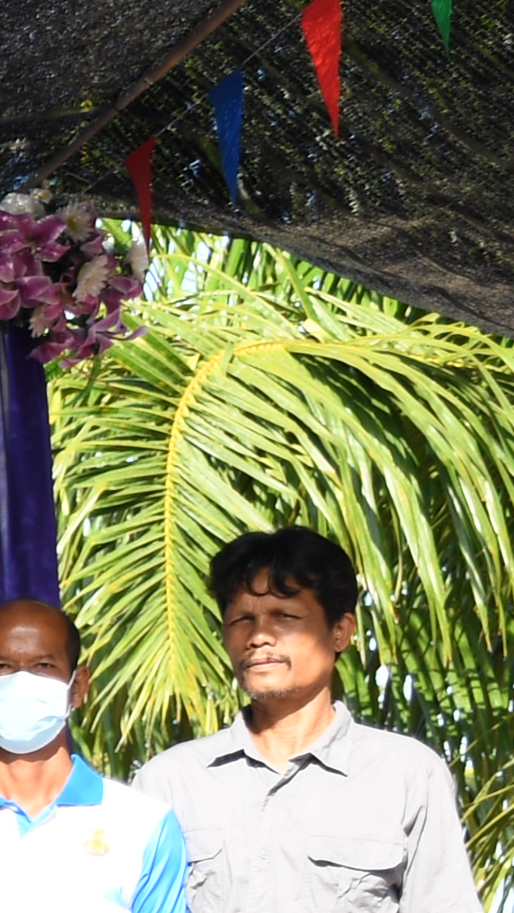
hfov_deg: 5.6
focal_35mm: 186
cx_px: -1547
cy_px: 894
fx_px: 4507
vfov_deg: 11.5
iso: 100
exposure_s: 1/250
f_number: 4
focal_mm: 24
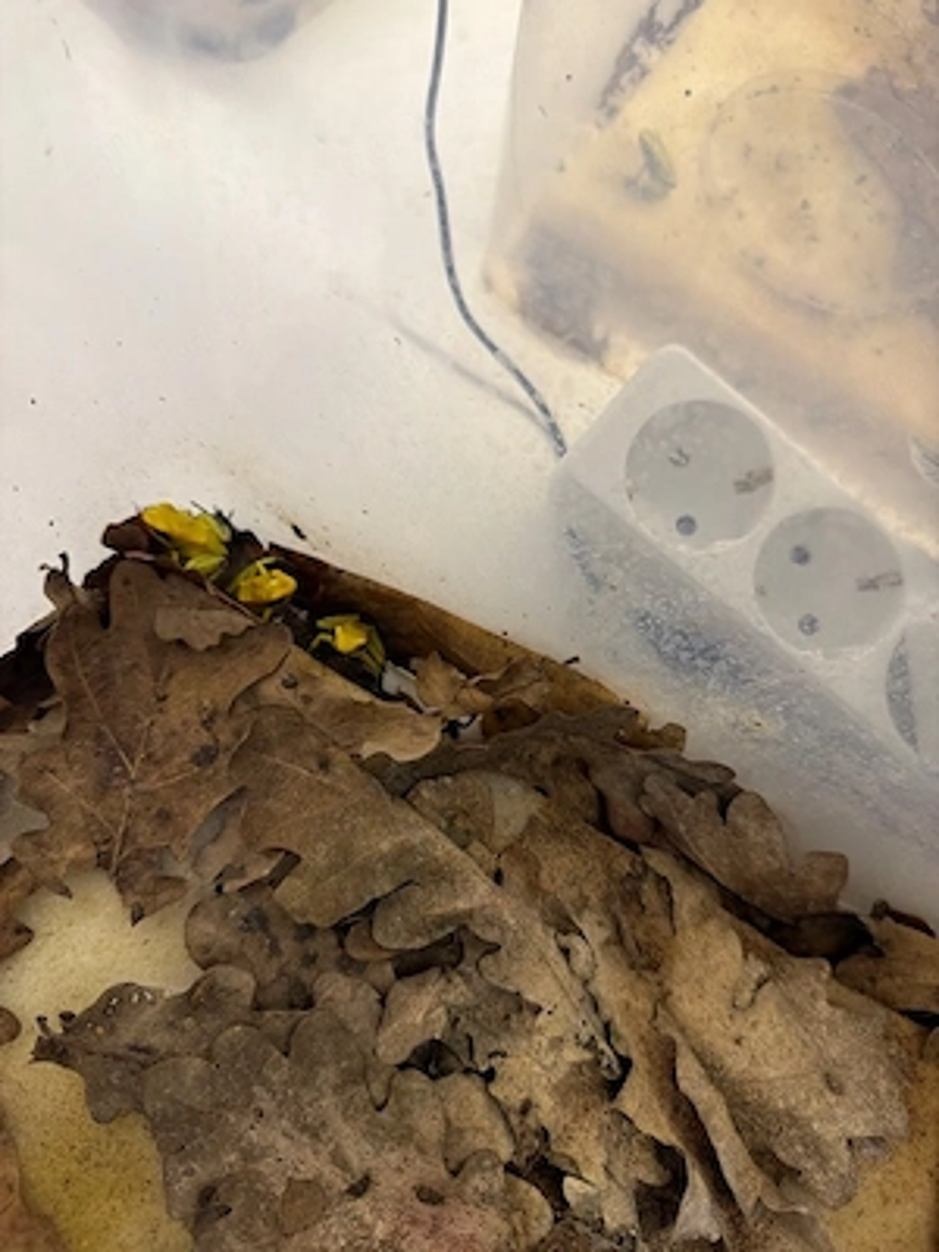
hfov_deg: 56.8
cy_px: 626
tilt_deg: -69.2
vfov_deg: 71.6
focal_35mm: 24
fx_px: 868
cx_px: 470
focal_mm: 6.76
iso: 250
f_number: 1.78
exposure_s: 1/60
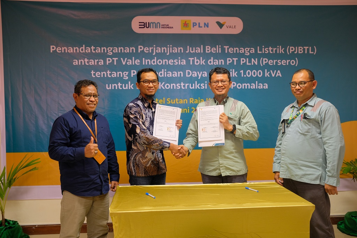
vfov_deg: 37.8
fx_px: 347
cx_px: 178
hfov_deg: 54.4
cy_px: 119
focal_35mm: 35
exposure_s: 1/15
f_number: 3.6
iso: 640
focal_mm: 23
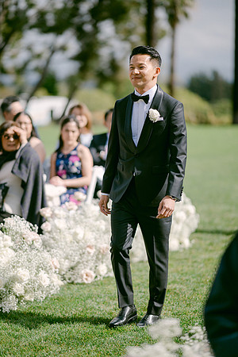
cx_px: 119
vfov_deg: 19.5
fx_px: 1041
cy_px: 178
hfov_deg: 13.0
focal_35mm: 105
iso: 200
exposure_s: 1/20000
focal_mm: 105
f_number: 1.4
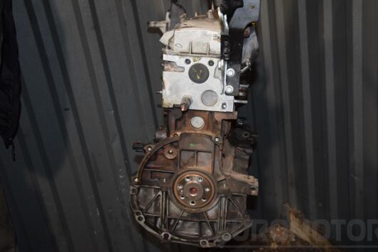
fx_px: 462
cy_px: 136
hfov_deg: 44.5
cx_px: 202
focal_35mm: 44
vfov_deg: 30.5
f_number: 5
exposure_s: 1/60
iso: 800
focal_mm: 26
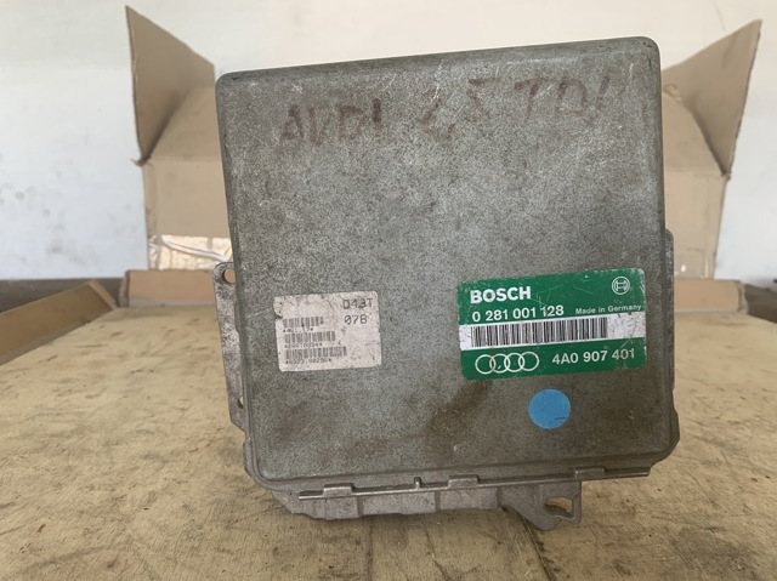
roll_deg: -0.4
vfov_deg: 53.0
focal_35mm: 26
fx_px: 583
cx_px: 388
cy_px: 290
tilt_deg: -9.2
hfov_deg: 67.3
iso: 64
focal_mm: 4.25
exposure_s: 1/121
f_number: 1.8
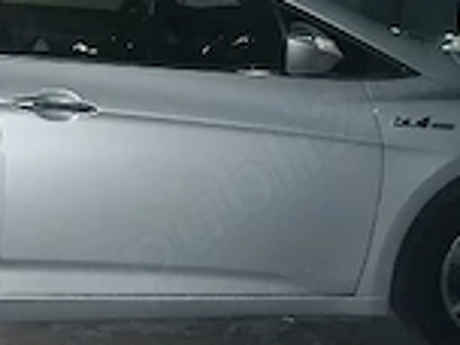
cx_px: -36
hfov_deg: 19.8
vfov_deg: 15.6
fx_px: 1262
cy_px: 157
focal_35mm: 95
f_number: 1.75
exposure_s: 1/14.3
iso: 11281
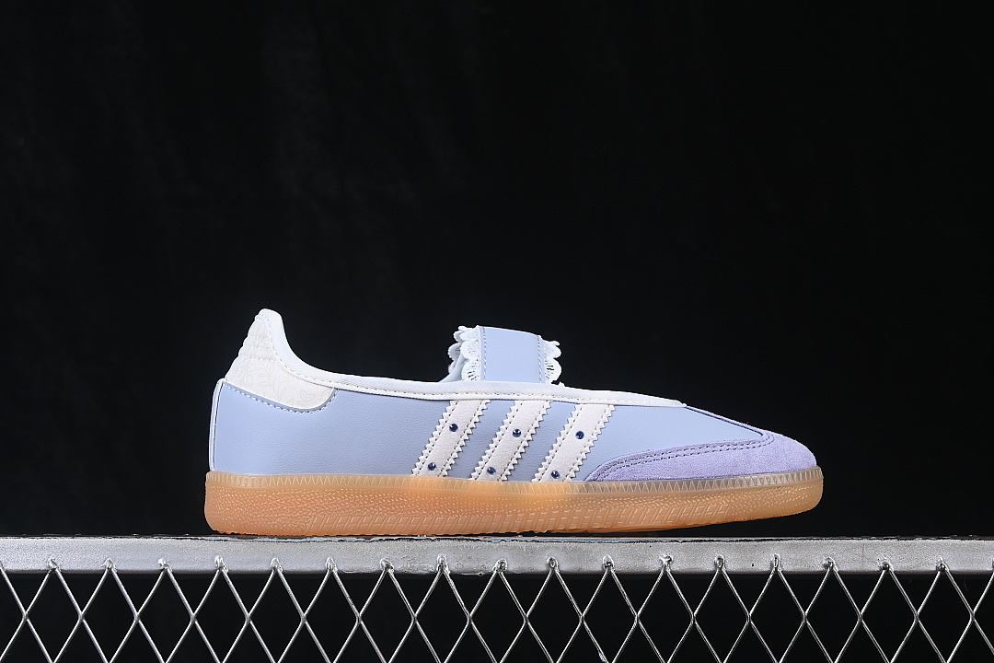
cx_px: 497
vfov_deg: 18.2
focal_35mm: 75
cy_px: 332
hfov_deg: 27.0
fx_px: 2071
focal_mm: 50
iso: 160
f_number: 8
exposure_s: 1/80
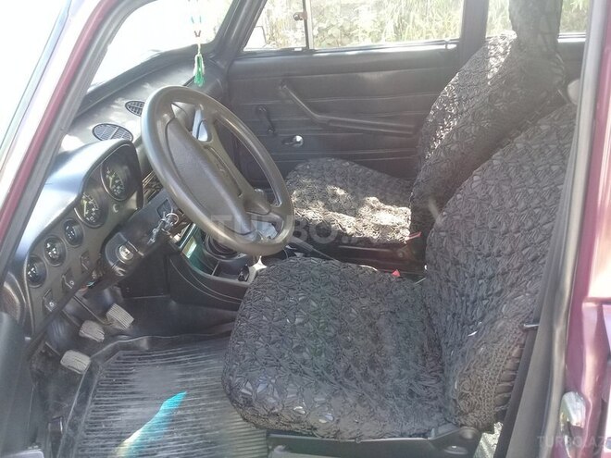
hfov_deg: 58.4
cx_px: 306
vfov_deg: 45.4
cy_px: 229
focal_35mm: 31
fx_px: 547
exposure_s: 1/33
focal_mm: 3.3
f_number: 2.2
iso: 64
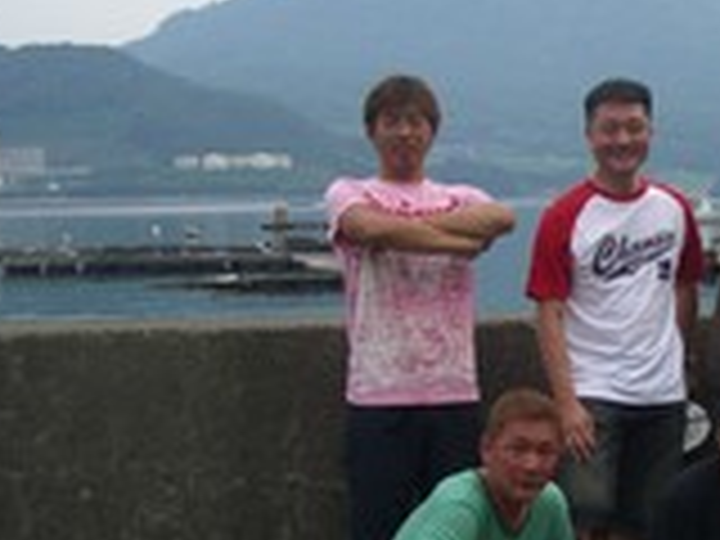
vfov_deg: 15.5
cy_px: 356
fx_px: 1976
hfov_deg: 19.9
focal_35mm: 95
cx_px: 756
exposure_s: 1/100
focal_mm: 7.9
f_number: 2.8
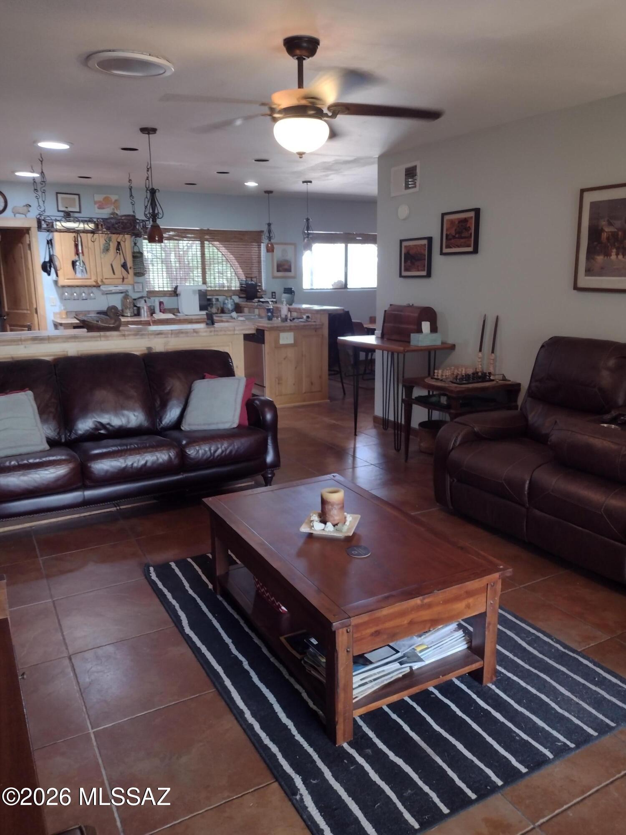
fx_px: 651
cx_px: 313
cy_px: 418
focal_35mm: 27
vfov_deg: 65.3
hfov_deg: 51.4
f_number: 1.7
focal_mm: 4.71
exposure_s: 1/40
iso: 179
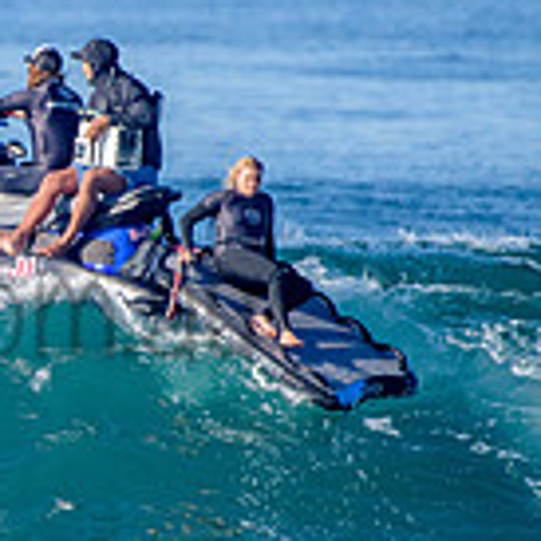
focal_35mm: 1802
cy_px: 267
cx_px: -162
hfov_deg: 1.0
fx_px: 31863
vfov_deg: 1.0
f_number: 5.6
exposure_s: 1/1600
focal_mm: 500
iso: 220
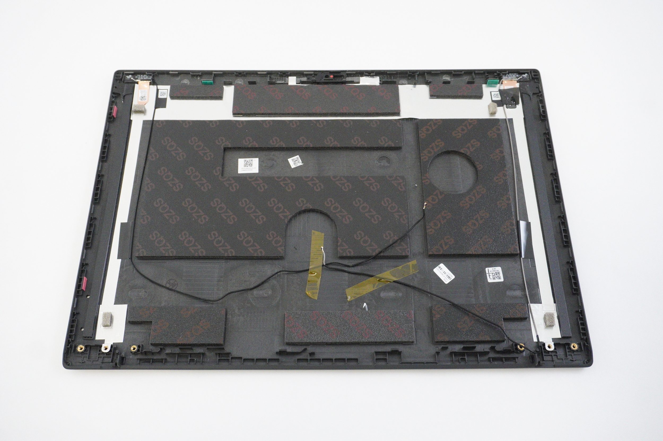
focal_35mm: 36
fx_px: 662
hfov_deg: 53.2
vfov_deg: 36.8
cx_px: 332
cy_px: 220
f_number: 5.6
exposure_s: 1/200
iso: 5000
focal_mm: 24
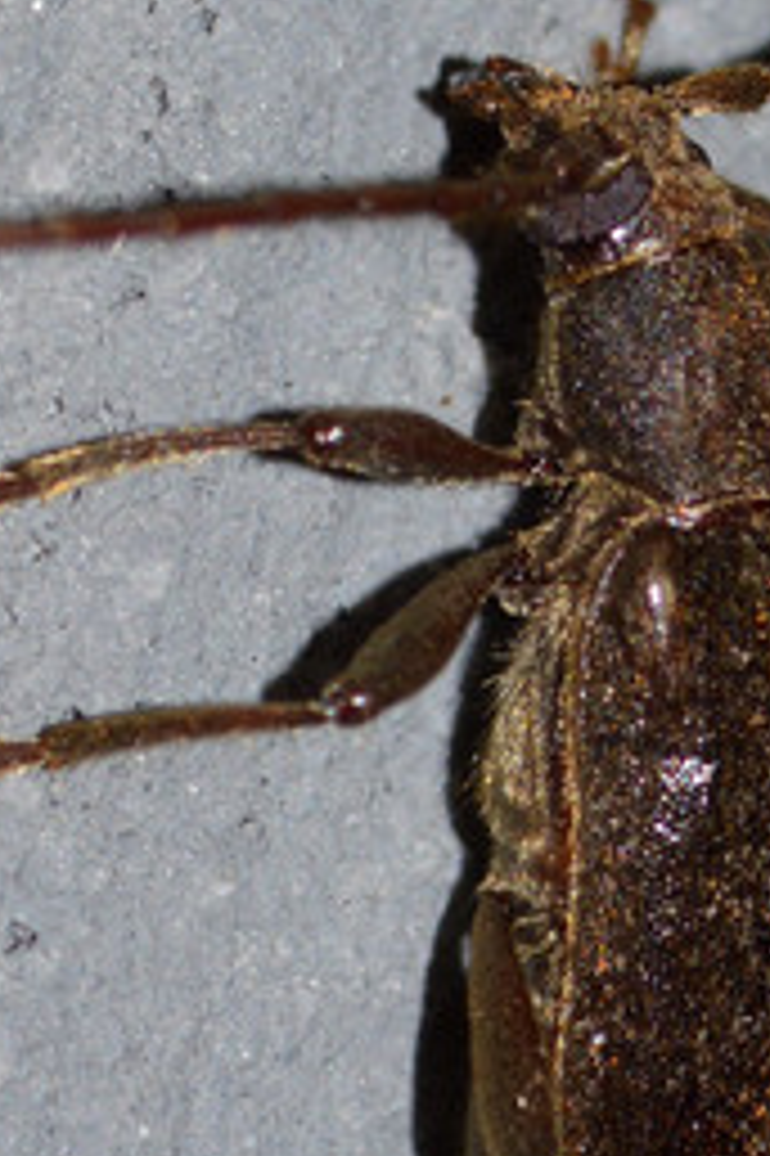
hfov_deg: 3.7
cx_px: 459
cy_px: 751
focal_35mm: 374
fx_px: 12014
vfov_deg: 5.5
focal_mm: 100
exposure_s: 1/200
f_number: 13
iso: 100
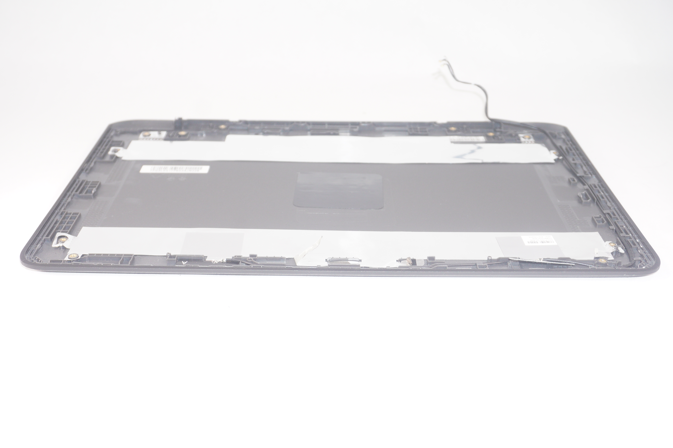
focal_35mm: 45
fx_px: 840
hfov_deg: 43.6
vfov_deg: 29.8
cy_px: 224
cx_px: 336
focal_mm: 30
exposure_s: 1/160
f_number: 6.3
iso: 400
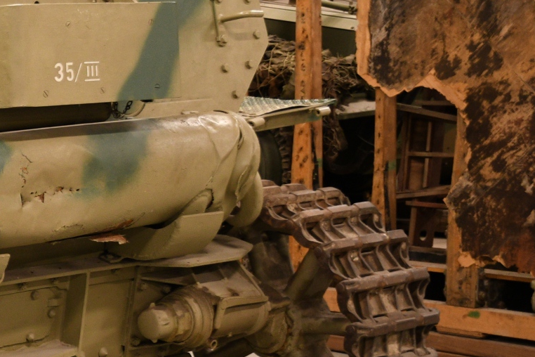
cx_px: -263
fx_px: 1545
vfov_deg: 13.2
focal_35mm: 104
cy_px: 228
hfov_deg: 17.7
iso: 640
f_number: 2.8
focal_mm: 22
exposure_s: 1/25
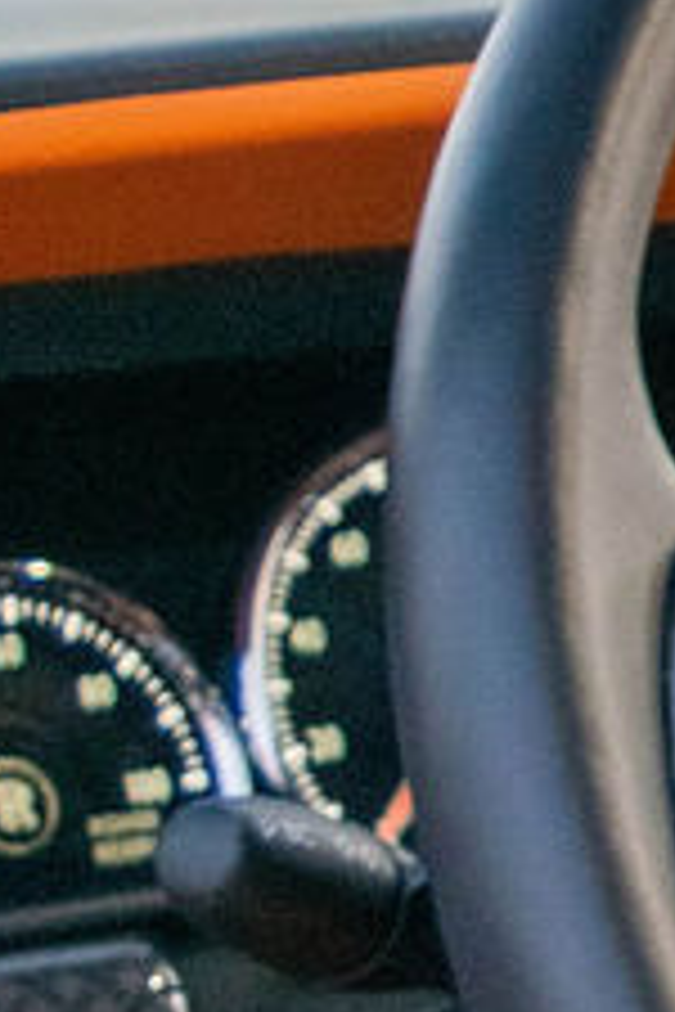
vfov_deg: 11.2
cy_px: 418
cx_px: 1773
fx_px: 5175
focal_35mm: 184
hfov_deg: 6.9
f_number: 3.5
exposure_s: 1/60
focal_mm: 18
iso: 800
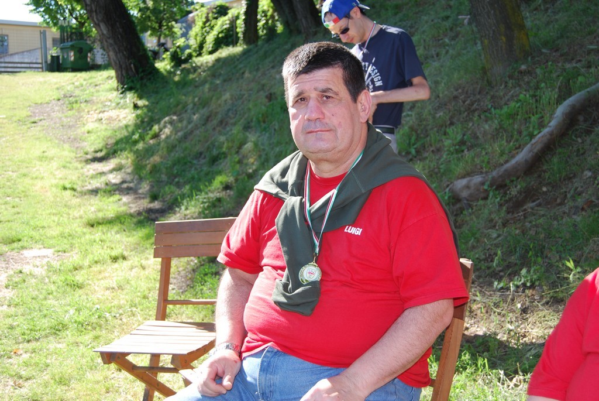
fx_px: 749
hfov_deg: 43.6
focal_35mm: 45
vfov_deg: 29.9
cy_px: 200
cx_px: 300
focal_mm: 30
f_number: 4.2
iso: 100
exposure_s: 1/160
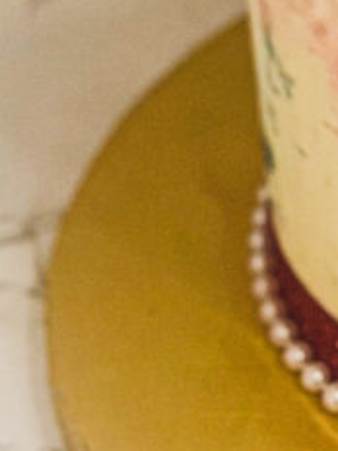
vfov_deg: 8.4
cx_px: 637
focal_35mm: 230
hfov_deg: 6.3
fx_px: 2994
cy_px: -243
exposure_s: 1/30
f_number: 2
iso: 320
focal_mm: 6
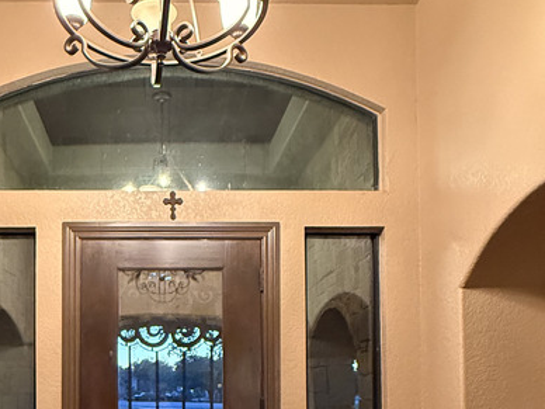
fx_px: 614
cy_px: 381
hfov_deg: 46.9
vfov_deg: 34.4
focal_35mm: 39
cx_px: 170
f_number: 2.2
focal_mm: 2.22
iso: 800
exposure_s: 1/60
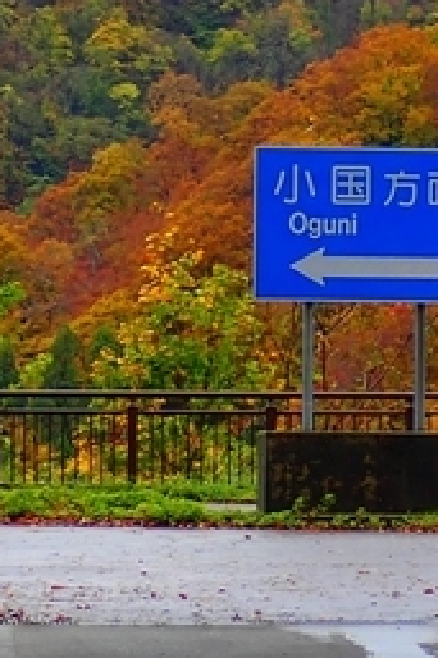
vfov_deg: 8.0
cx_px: 336
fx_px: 4733
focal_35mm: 259
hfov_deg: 5.3
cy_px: 205
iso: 200
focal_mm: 14.41
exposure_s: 1/100
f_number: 4.4
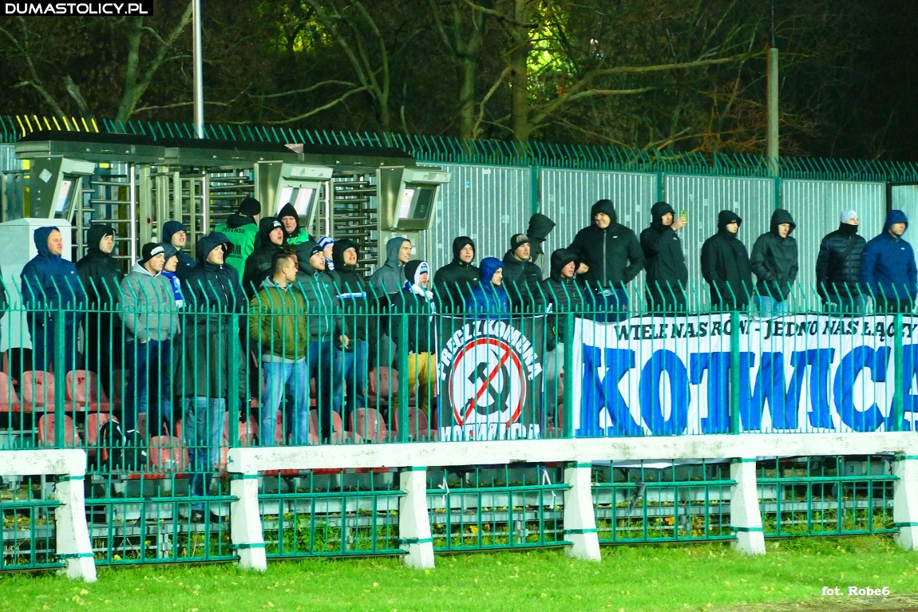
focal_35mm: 230
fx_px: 5865
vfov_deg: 6.0
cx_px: 459
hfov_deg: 8.9
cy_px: 306
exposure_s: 1/30
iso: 1600
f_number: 4
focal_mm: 84.07
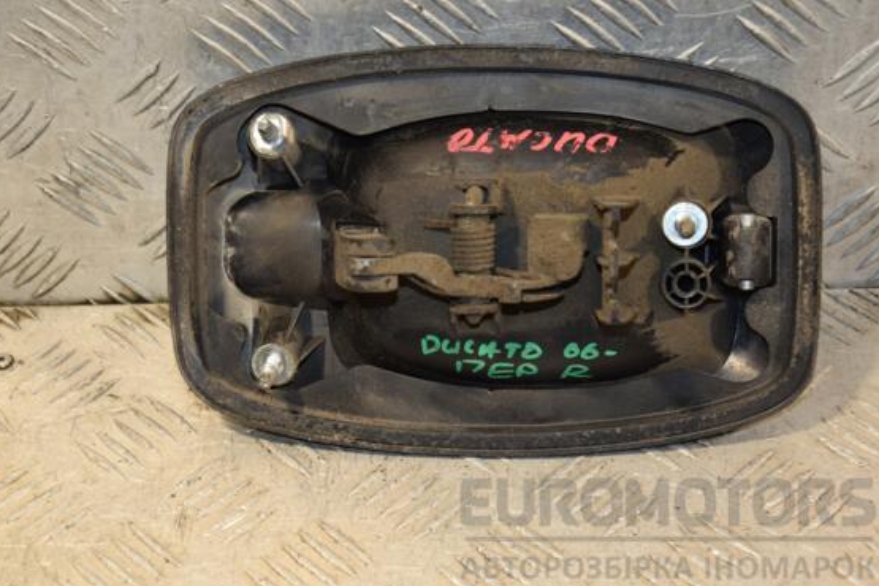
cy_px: 291
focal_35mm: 107
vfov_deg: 12.8
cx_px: 431
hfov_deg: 19.1
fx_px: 2612
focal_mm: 66
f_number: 5.3
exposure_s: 1/160
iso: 800
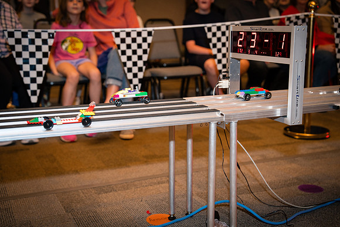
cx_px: 170
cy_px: 114
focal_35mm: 50
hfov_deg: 39.6
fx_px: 472
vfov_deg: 27.0
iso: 1000
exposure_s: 1/250
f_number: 3.2
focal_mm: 50
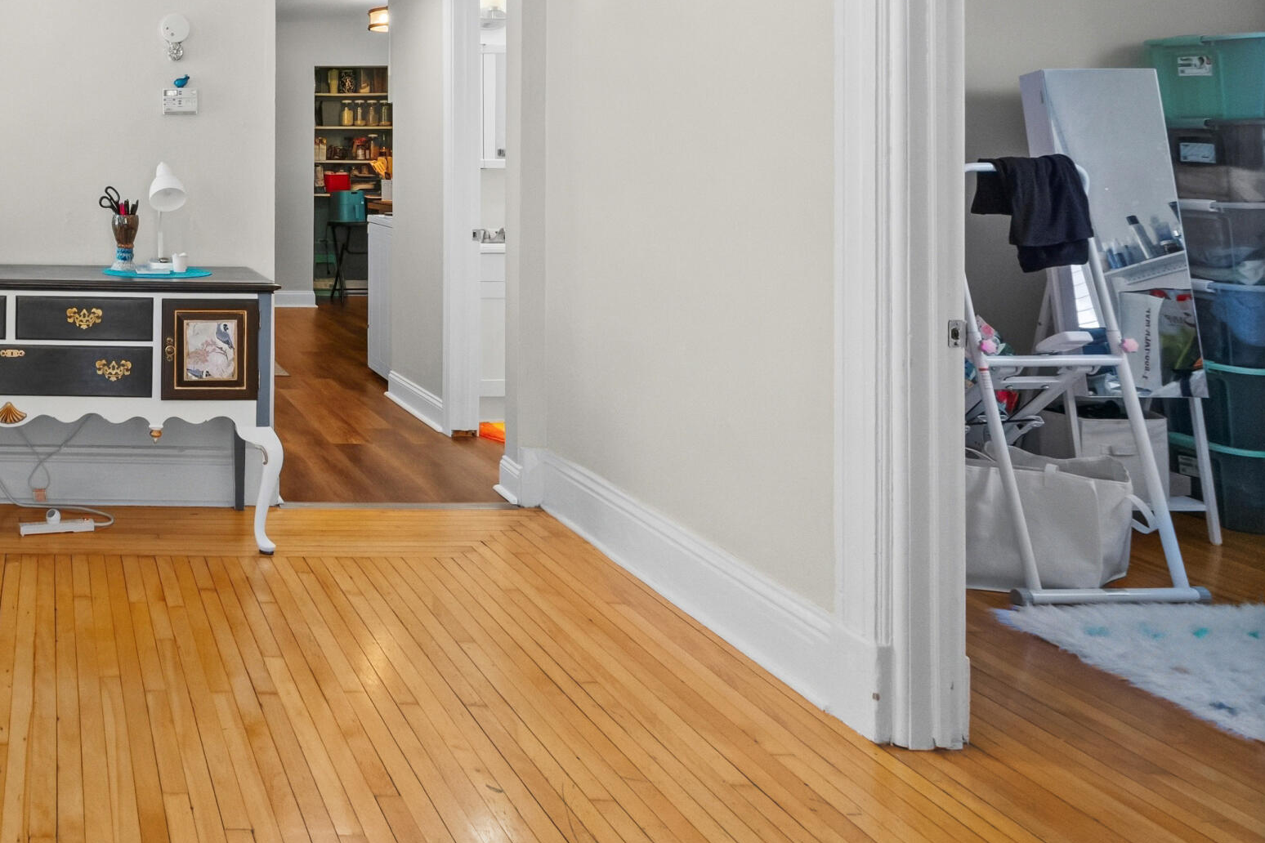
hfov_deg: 51.3
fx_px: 1089
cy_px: 178
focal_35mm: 31
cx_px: 69
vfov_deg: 40.7
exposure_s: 1/20
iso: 1600
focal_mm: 16
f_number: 8
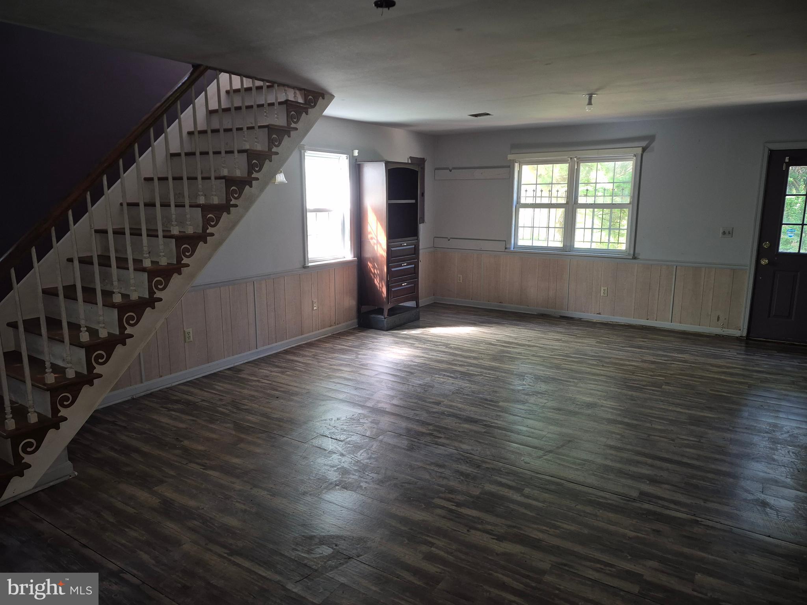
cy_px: 302
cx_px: 404
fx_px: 536
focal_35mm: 23
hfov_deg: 73.9
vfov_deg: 58.9
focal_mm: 5.4
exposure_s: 1/24
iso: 100
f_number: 1.8
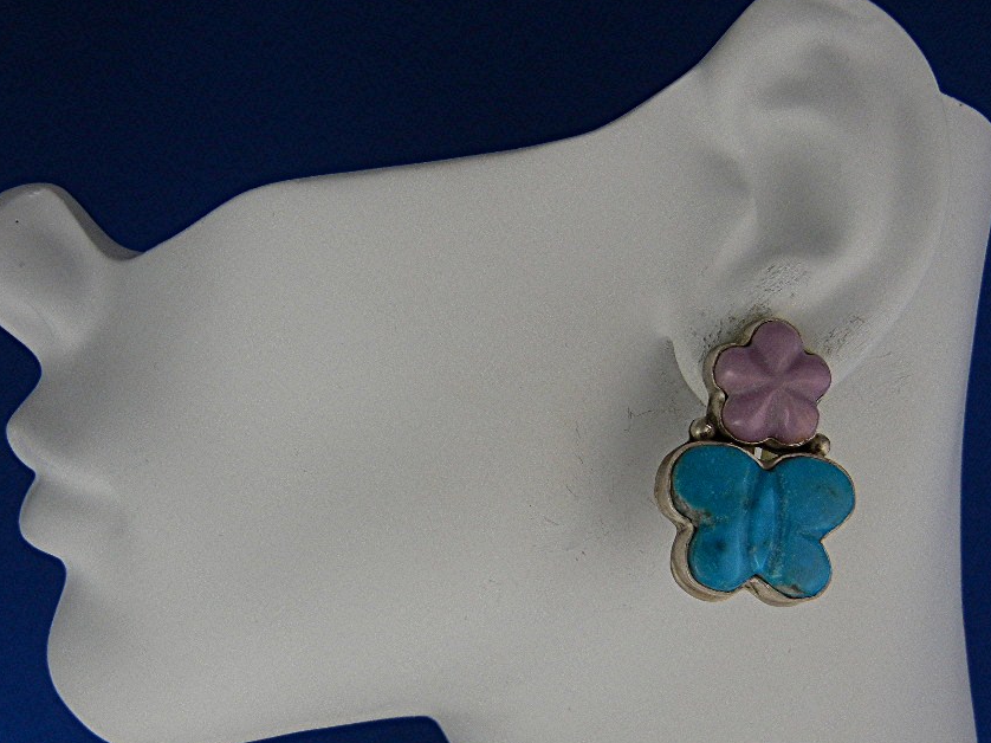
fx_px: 1574
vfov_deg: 26.5
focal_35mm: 55
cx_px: 488
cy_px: 419
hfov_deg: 34.9
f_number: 3.8
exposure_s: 1/60
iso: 261
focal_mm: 8.1
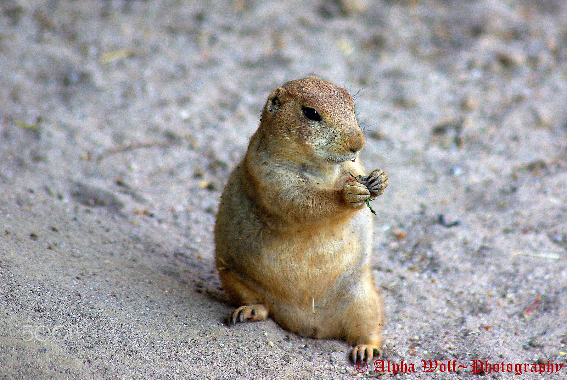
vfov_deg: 5.4
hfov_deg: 8.1
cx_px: 284
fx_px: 4021
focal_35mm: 255
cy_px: 190
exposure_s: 1/160
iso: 160
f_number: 4.5
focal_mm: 170
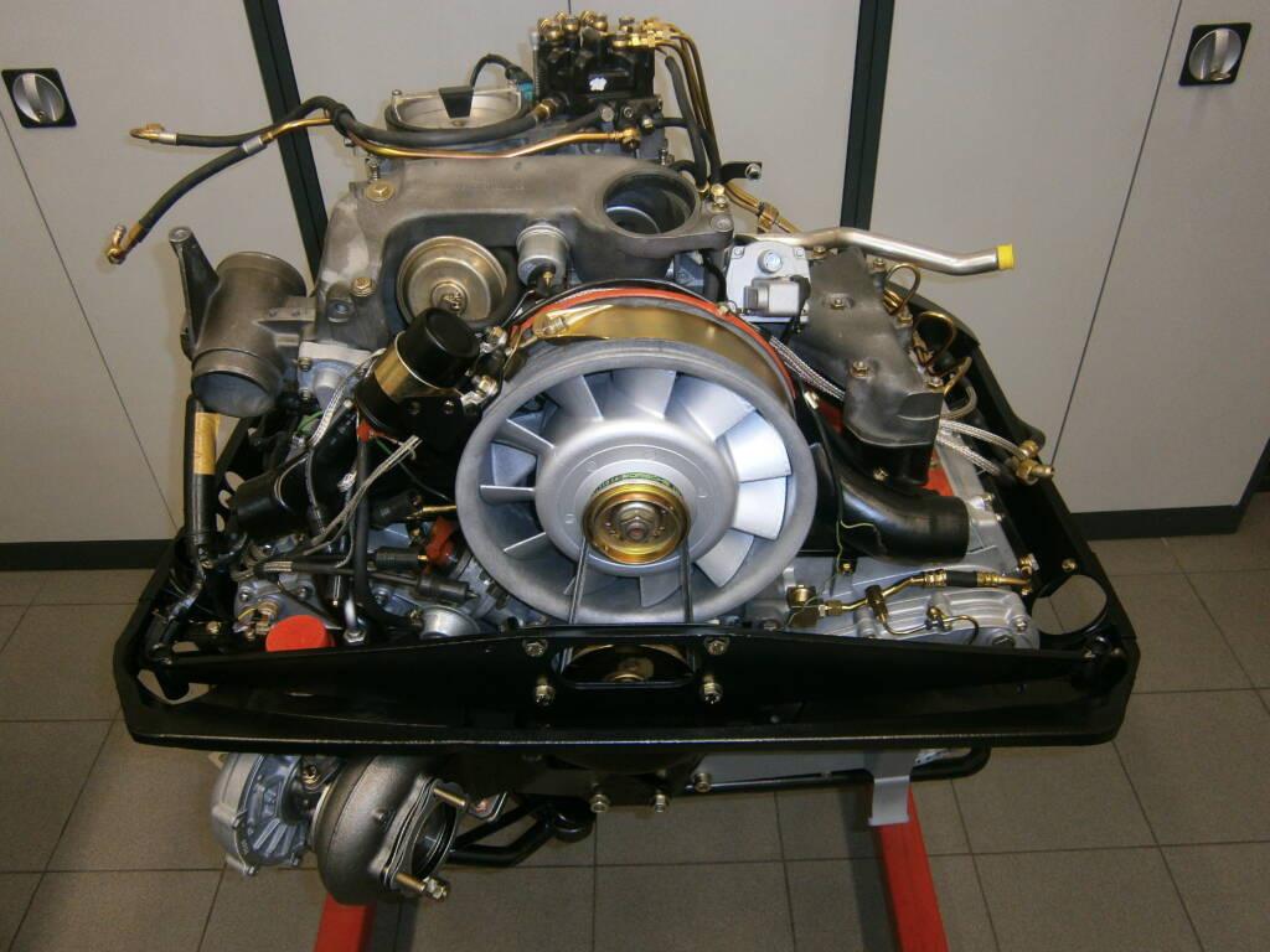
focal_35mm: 26
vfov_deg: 53.1
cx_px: 635
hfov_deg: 67.3
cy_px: 476
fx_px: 954
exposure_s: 1/30
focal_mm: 4.7
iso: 125
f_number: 2.8
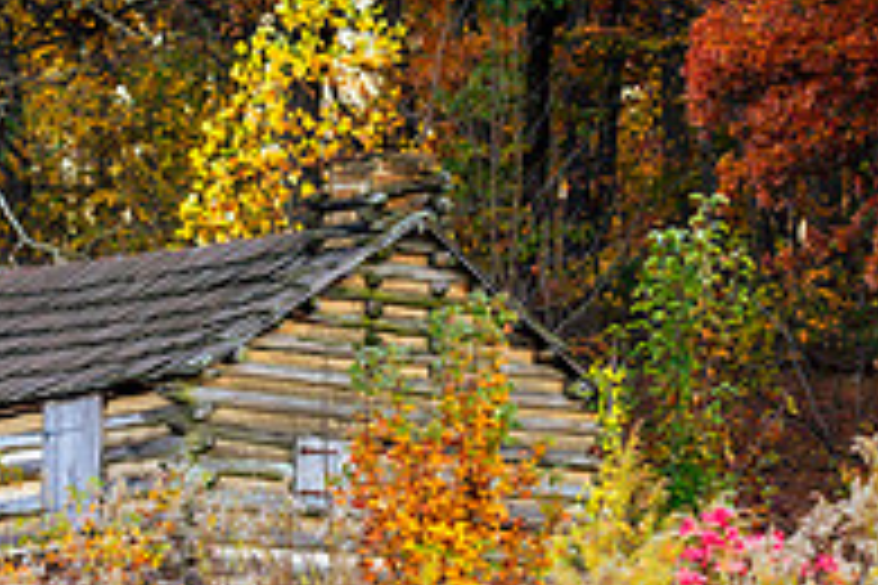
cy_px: 232
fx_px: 6731
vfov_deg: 5.0
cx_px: 644
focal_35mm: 276
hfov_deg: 7.5
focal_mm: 93
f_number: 4
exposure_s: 1/250
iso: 1000
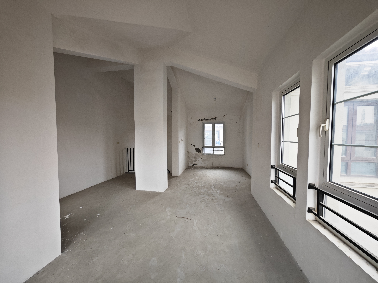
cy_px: 142
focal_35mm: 12
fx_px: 131
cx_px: 189
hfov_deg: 110.5
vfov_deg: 94.5
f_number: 1.8
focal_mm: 2.03
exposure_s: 1/50
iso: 80
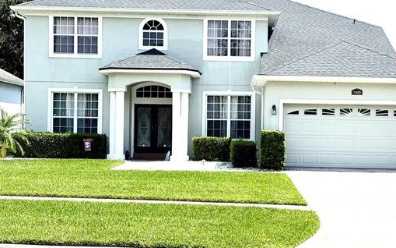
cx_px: 238
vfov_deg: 20.3
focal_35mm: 64
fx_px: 691
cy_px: 126
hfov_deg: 31.9
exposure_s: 1/6024
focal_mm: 6.76
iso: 64
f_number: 1.78
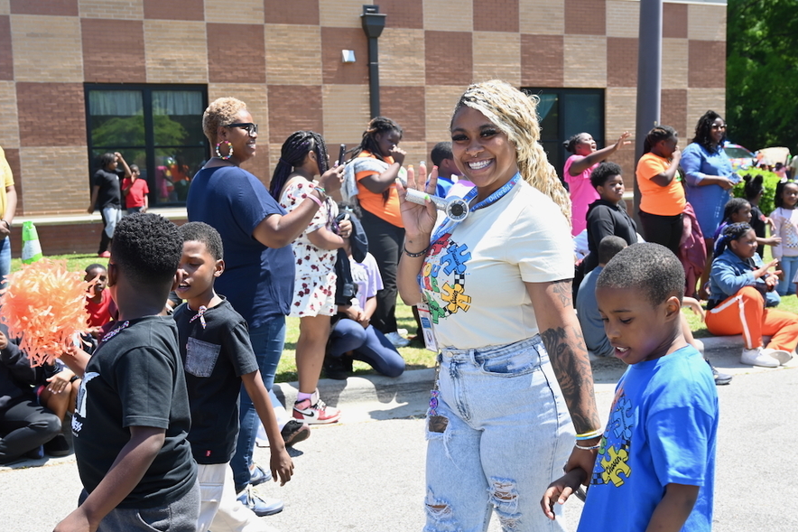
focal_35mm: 44
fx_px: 975
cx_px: 416
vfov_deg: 30.5
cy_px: 277
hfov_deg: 44.5
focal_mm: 38
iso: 180
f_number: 5.6
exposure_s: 1/250
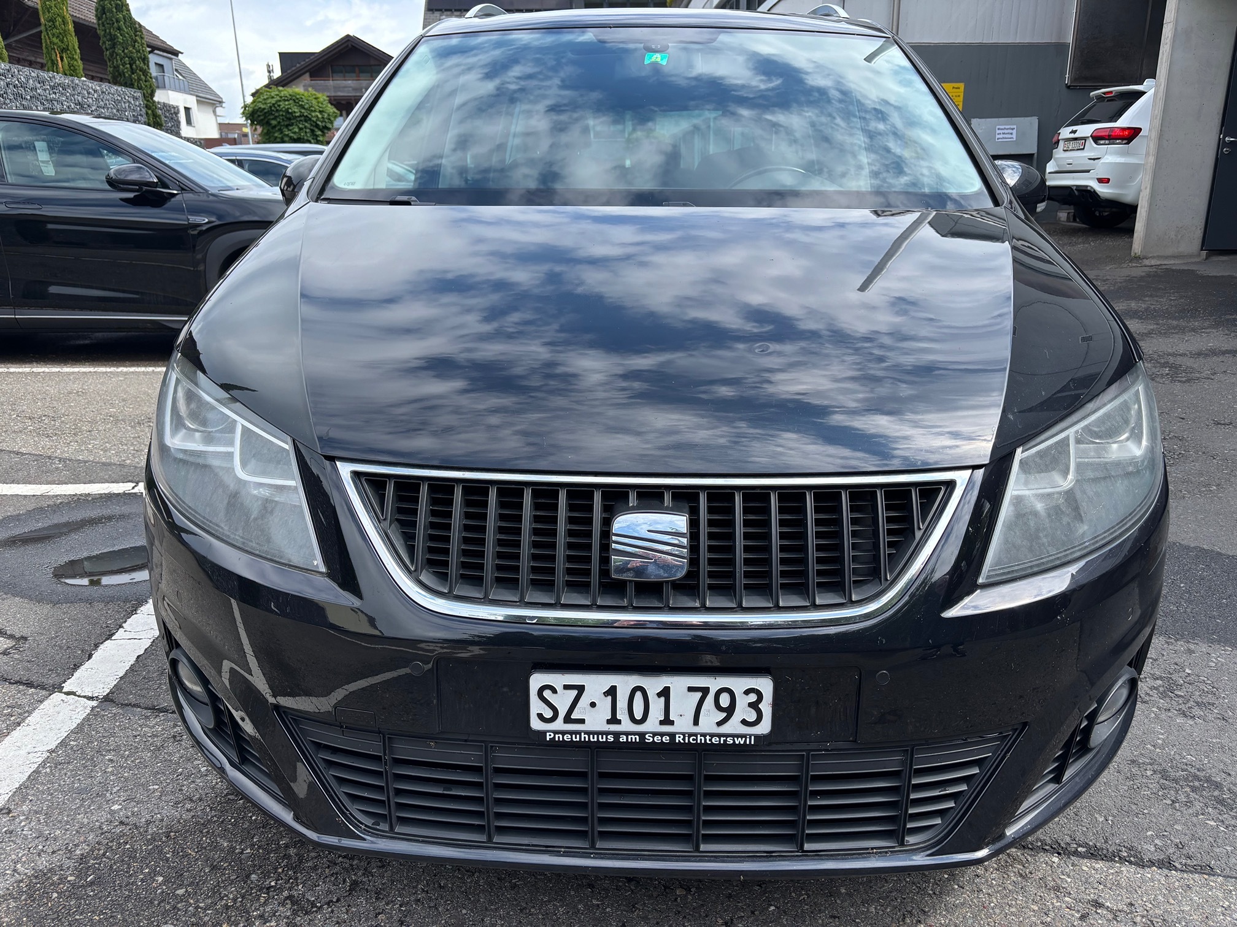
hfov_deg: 67.3
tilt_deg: -17.5
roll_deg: +0.3
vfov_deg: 53.1
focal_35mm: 26
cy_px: 464
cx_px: 618
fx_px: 929
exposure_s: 1/1279
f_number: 1.6
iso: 50
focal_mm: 5.96
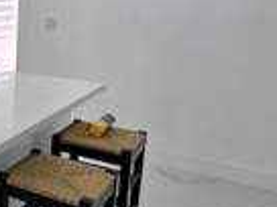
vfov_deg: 31.2
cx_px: -110
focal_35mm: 46
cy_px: 65
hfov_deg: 29.8
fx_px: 368
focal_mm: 2.2
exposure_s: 1/120
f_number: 2.2
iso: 100
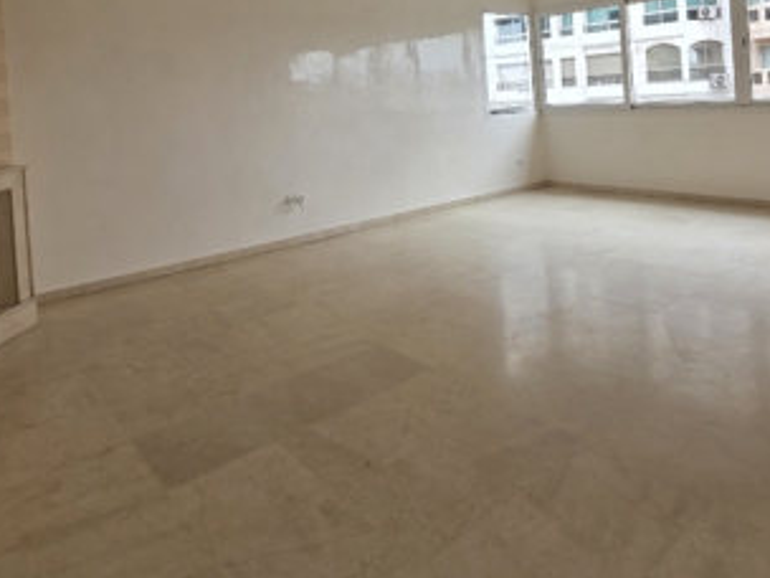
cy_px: 101
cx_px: 380
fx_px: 556
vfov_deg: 50.9
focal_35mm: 25
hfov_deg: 69.4
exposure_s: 1/282
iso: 40
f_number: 1.9
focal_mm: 2.2
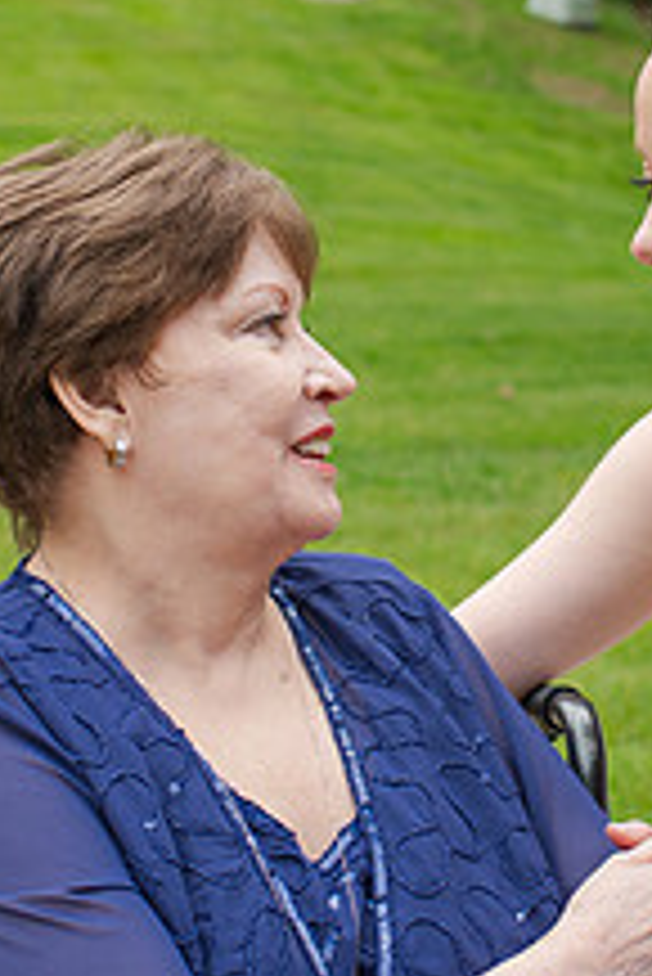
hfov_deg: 11.4
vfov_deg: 17.0
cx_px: 461
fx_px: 3255
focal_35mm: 120
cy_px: 449
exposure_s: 1/1000
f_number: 3.5
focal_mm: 35
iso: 180
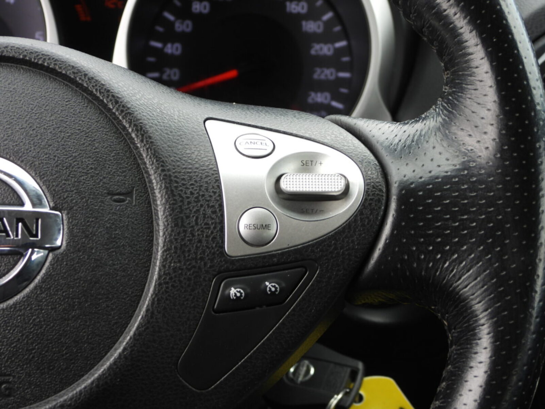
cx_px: 272
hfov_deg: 23.0
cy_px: 204
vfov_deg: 17.4
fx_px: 1338
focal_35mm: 85
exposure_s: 1/80
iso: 100
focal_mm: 15.3
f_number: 3.5
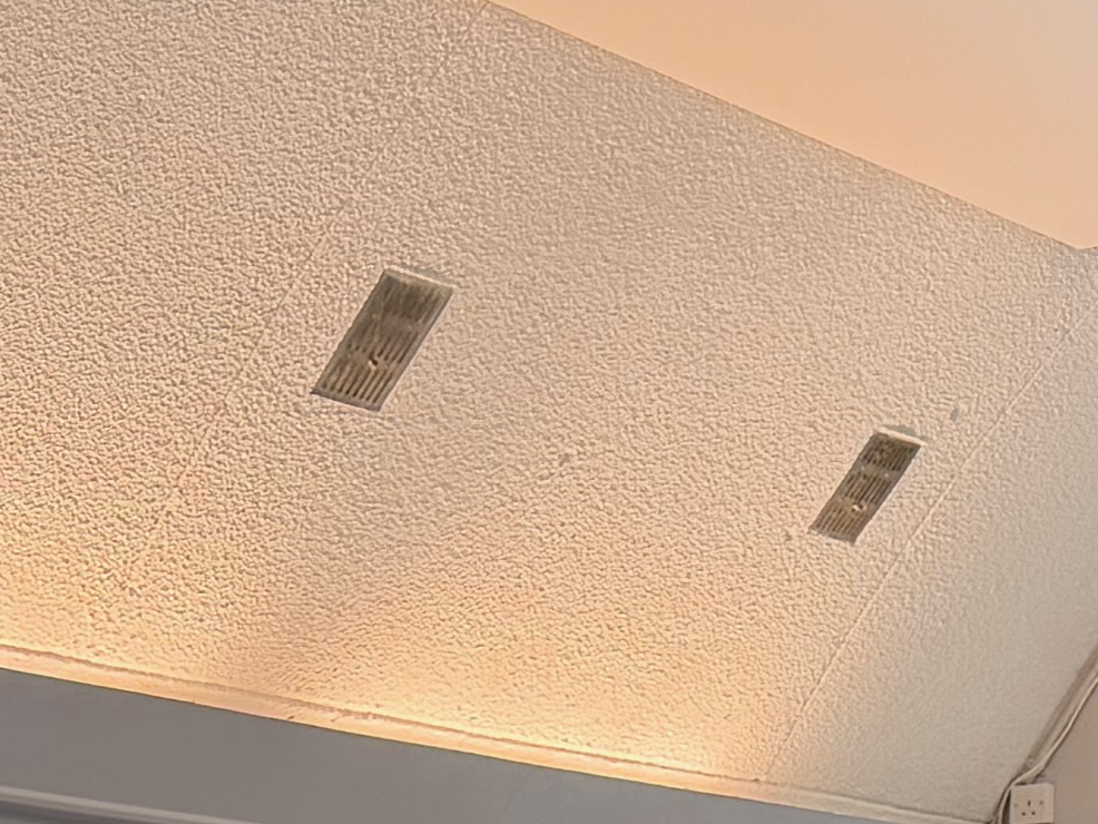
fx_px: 4410
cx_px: -194
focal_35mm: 139
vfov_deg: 9.3
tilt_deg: -9.0
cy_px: 2142
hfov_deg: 13.8
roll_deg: +1.0
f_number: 1.78
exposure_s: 1/100
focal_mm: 6.76
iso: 125
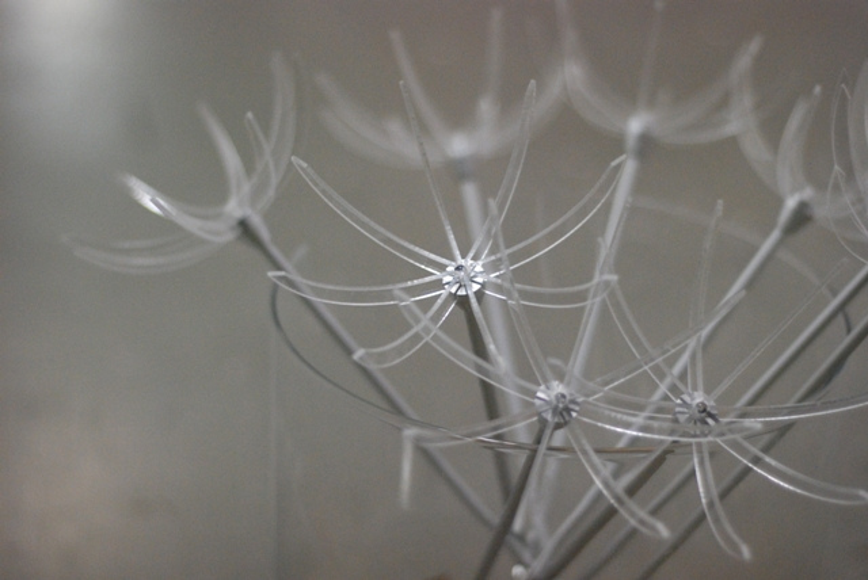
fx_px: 1810
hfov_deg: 27.0
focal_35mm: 75
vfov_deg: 18.2
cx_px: 434
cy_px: 290
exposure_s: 1/250
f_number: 2
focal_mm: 50
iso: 1600
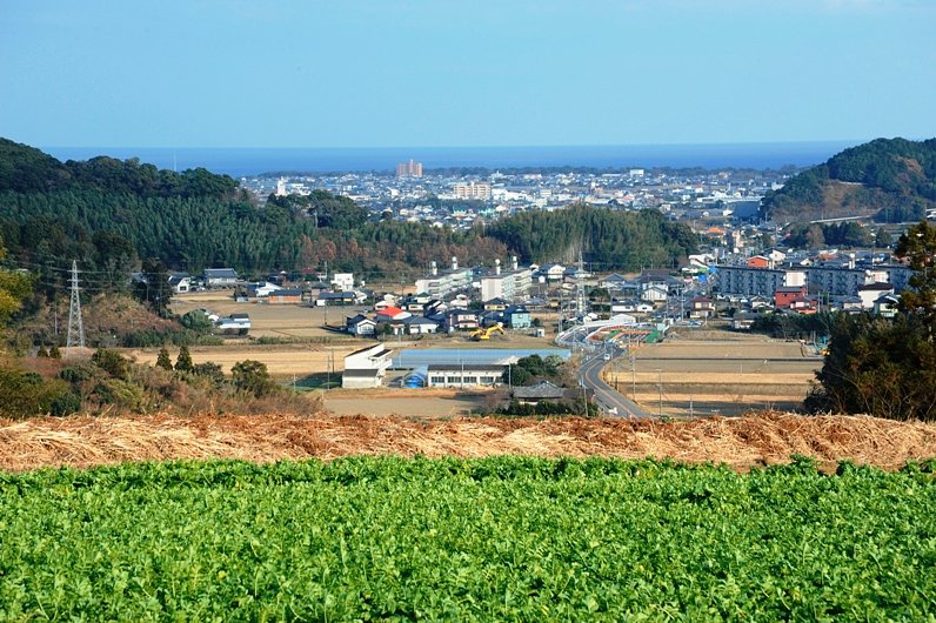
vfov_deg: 12.4
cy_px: 312
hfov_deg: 18.6
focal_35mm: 110
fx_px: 2859
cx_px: 468
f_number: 14
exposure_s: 1/200
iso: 400
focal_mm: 110
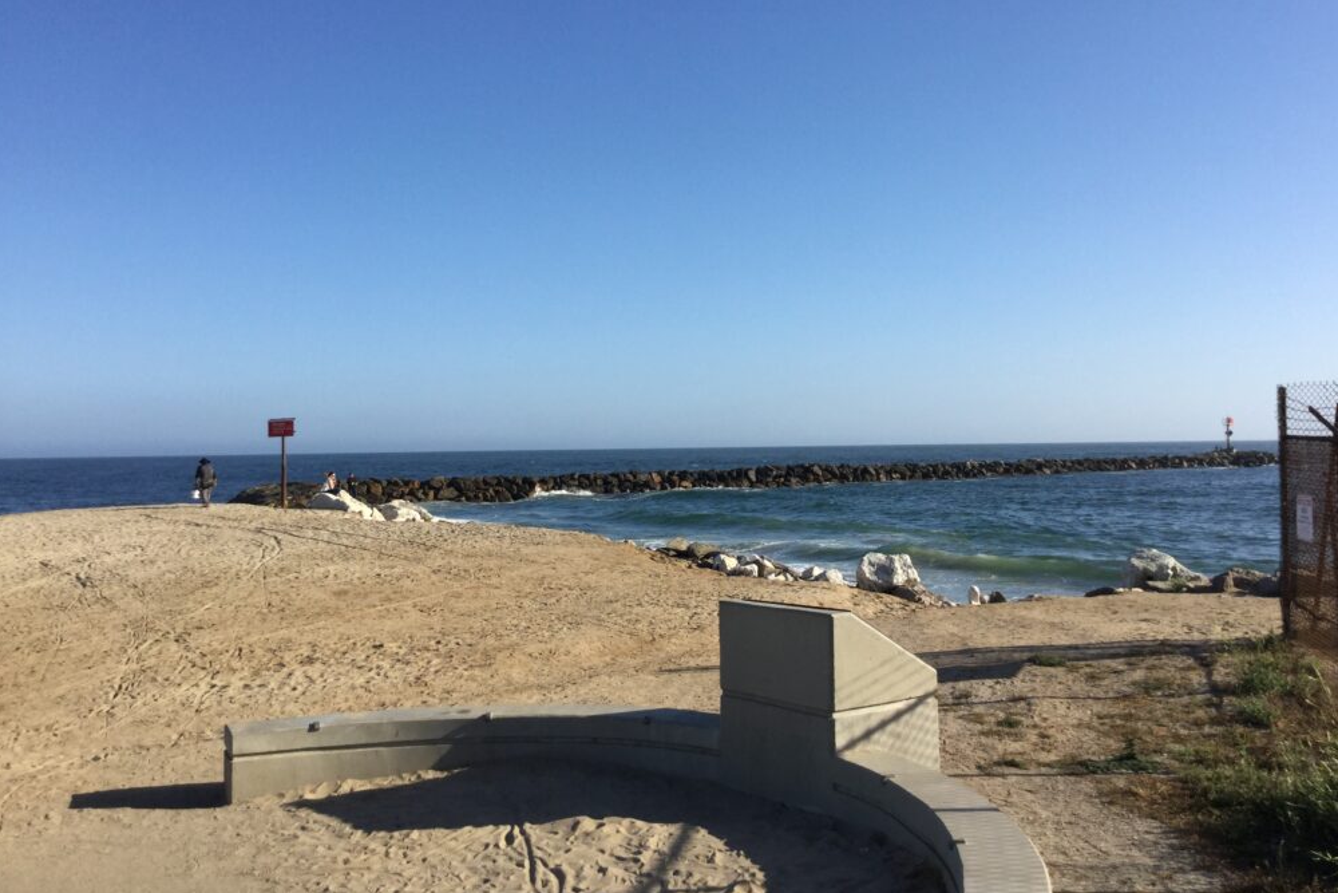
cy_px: 406
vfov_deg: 39.9
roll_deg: +0.4
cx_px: 677
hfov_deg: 57.2
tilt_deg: +1.5
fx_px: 1227
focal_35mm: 33
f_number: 2.4
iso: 25
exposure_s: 1/1335
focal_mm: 3.3
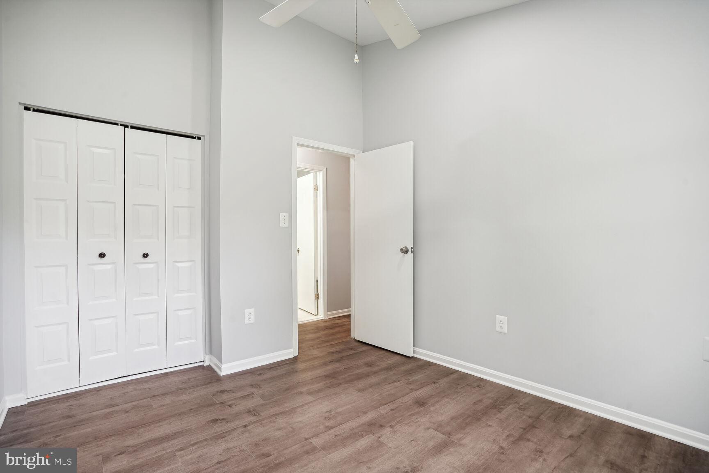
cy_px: 236
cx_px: 354
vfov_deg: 73.7
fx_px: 315
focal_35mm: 16
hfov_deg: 96.7
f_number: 8
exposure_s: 1/10
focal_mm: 16
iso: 200
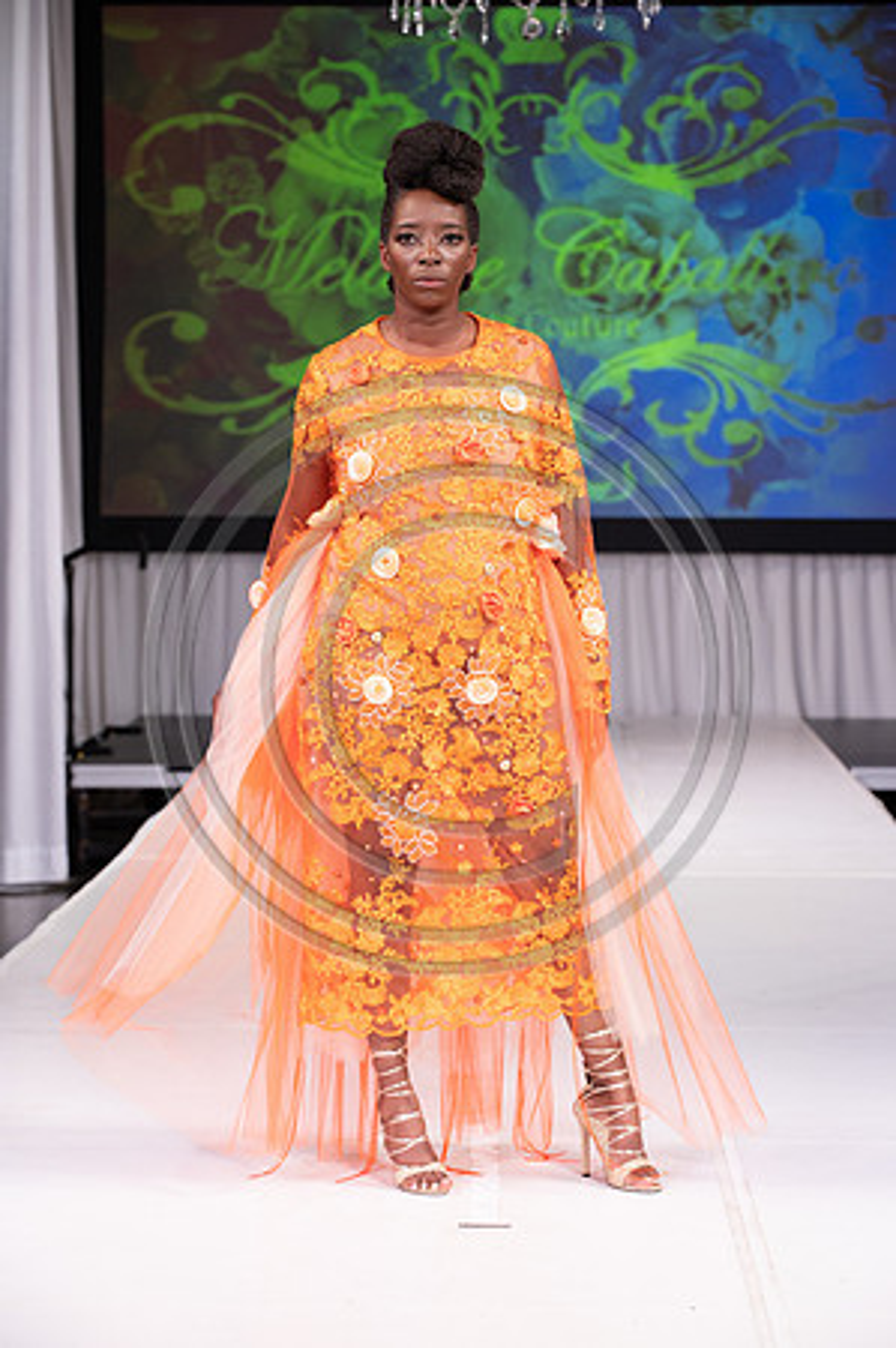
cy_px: 674
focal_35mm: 92
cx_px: 448
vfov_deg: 22.2
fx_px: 3442
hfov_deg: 14.8
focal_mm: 92
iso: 2000
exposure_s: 1/400
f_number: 5.6
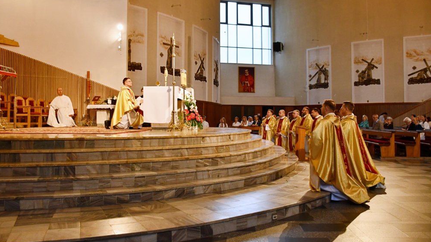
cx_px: 211
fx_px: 331
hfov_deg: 66.1
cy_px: 110
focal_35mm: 29
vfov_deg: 40.1
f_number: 3.5
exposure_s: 1/125
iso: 1400
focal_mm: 18
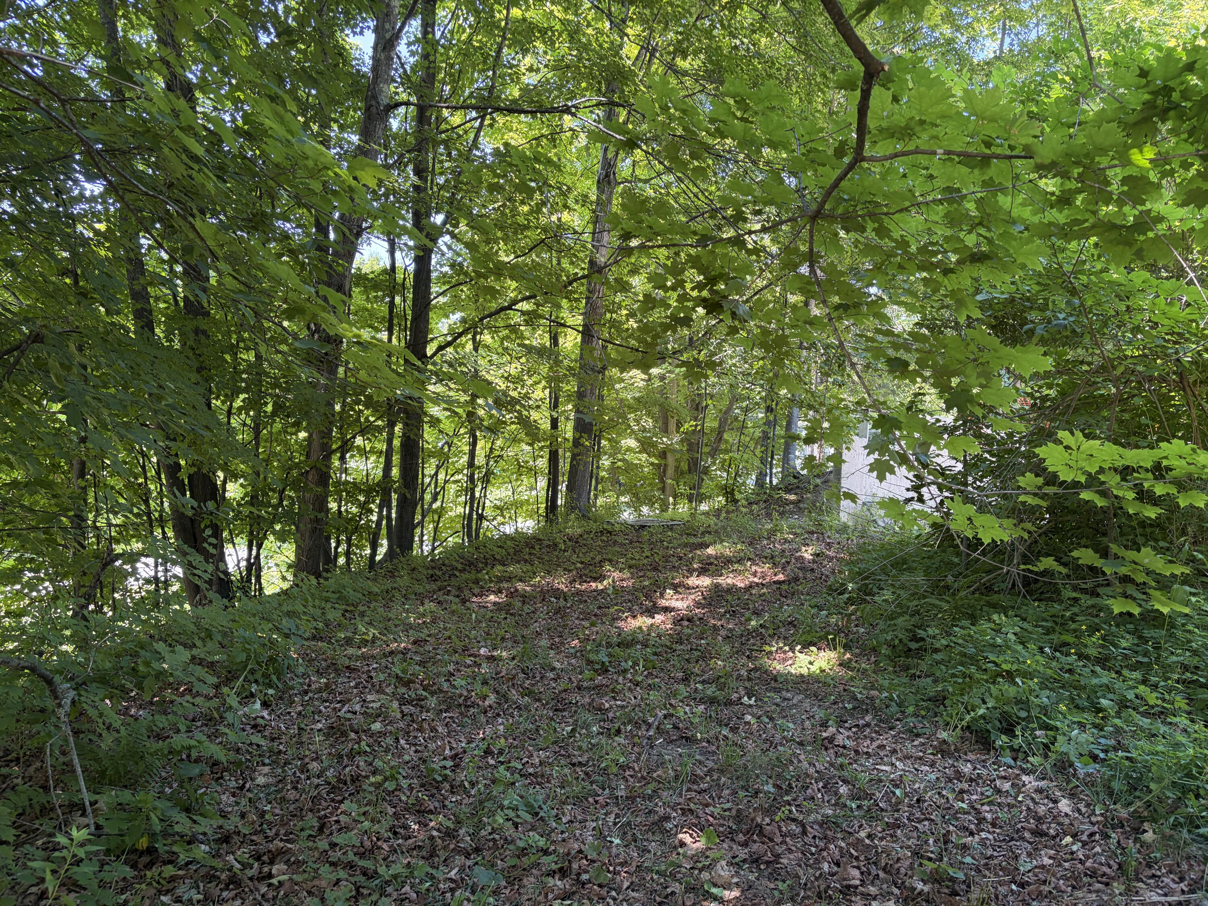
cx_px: 604
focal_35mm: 26
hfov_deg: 67.3
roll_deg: -3.9
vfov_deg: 53.1
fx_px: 907
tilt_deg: +2.6
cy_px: 453
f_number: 1.6
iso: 80
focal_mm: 5.96
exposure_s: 1/131
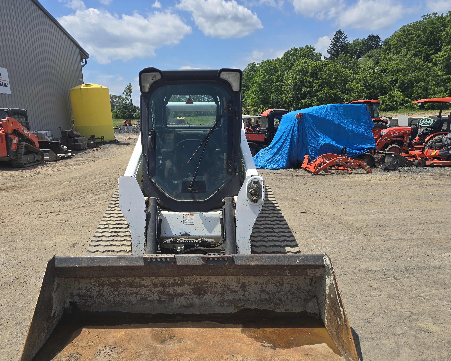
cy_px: 210
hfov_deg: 61.9
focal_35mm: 28
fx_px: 374
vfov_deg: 51.3
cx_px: 190
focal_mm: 6.3
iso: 12
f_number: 1.7
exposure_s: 1/1055
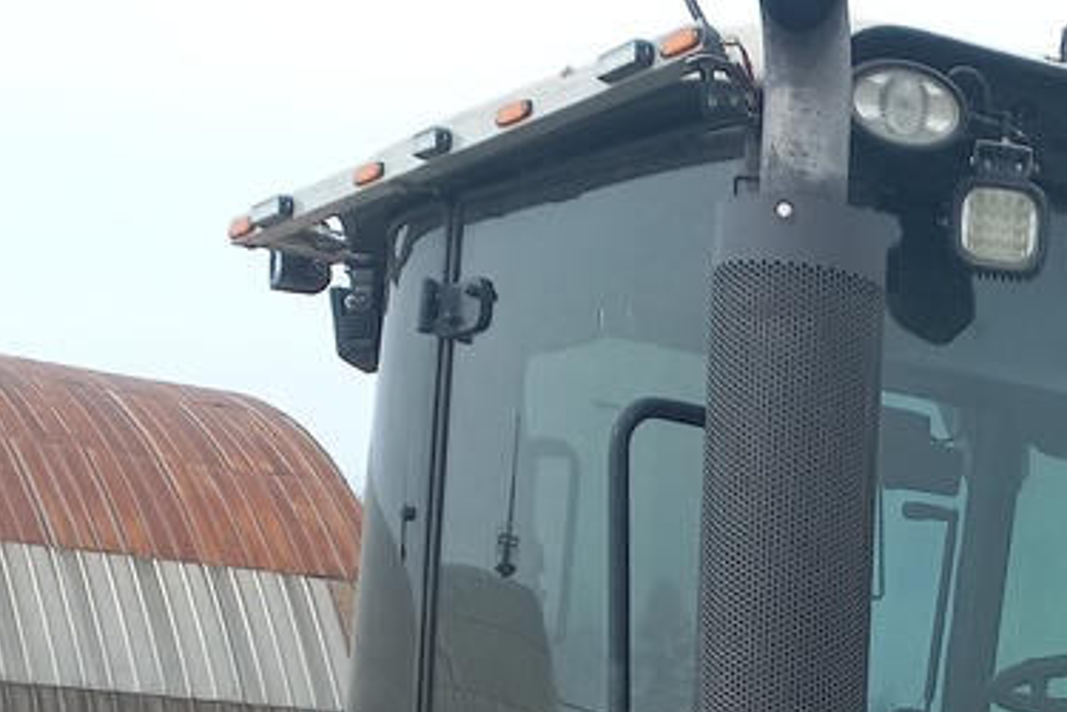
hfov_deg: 17.4
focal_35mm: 111
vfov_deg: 11.1
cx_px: 1340
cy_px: 1455
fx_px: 3290
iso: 25
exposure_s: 1/414
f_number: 1.8
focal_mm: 4.6
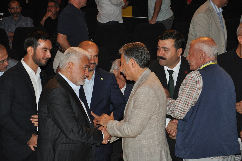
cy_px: 80
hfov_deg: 23.4
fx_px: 585
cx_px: 121
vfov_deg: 15.7
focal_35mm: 87
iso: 800
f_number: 5
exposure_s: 1/60
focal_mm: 58
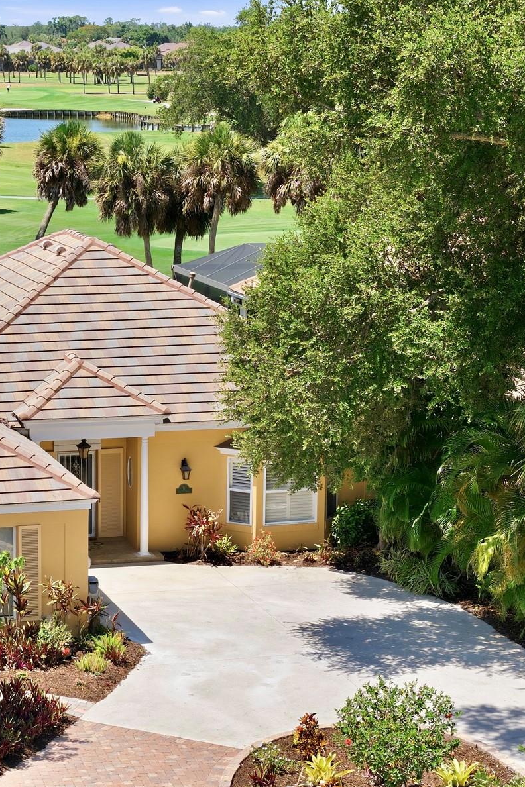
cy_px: 394
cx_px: 64
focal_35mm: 98
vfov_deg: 20.8
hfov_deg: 13.8
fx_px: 2144
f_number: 2.8
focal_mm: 19.4
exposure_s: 1/1600
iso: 250
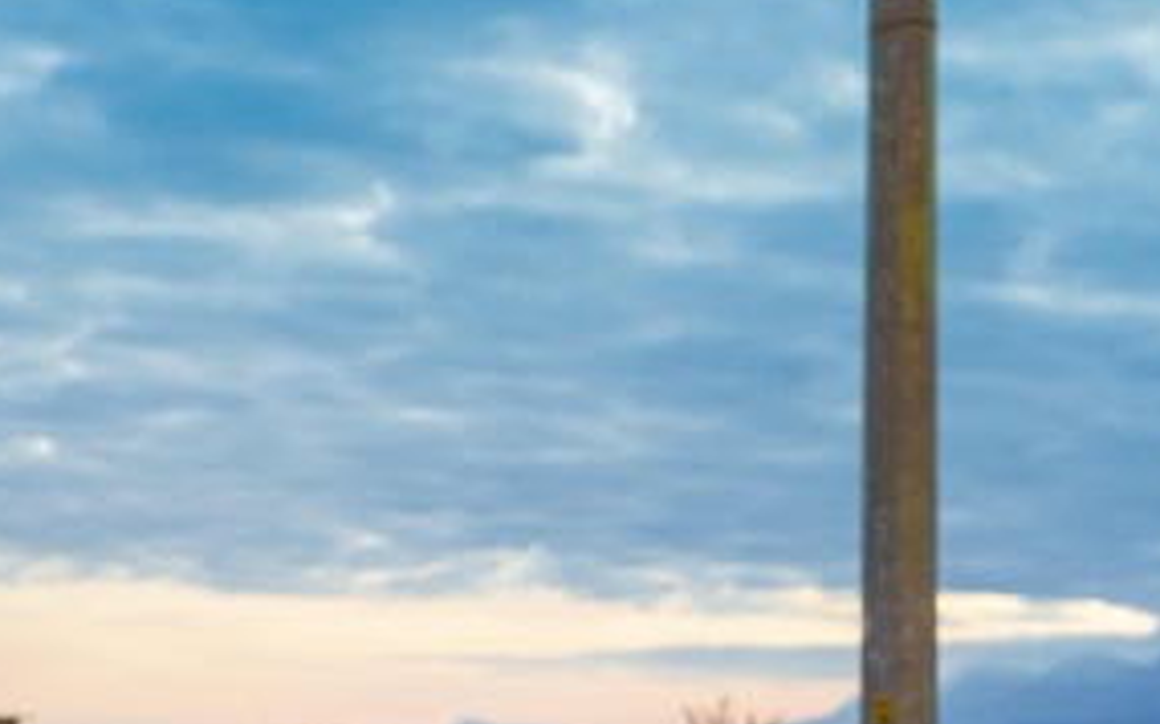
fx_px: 2181
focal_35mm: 69
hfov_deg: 29.1
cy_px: 846
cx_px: 924
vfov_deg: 18.0
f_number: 3.2
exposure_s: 1/160
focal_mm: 28
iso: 800
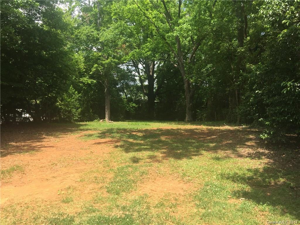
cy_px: 112
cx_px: 150
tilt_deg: -0.4
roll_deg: +0.8
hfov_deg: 61.7
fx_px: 251
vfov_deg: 48.2
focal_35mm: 29
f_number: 2.2
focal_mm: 4.15
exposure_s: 1/760
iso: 32
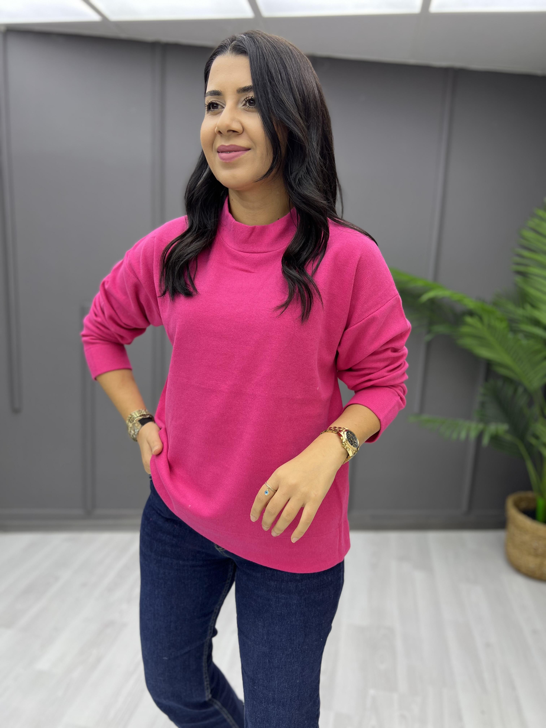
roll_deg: -3.1
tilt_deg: -10.9
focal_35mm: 26
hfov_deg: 53.1
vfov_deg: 67.3
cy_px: 364
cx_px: 273
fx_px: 547
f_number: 1.5
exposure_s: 1/205
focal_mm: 5.7
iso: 40
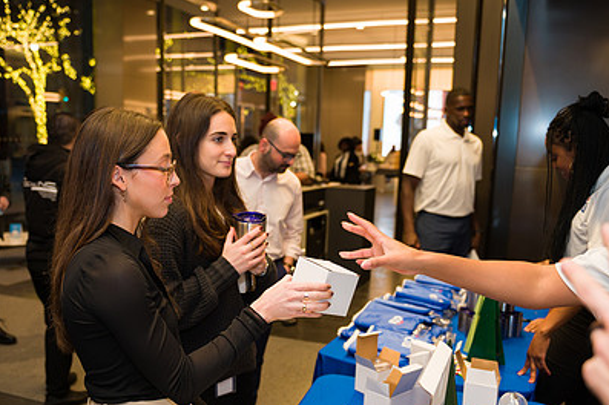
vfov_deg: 34.8
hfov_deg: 50.3
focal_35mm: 38
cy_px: 256
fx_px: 642
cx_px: 233
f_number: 3.2
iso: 400
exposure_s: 1/200
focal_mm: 26
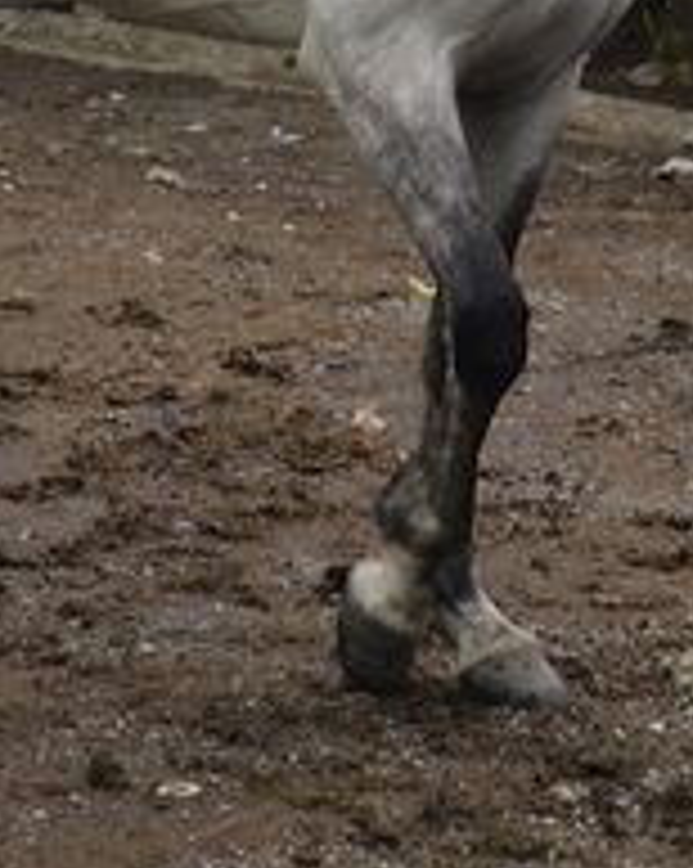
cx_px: 216
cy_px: -373
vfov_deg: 9.0
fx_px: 5392
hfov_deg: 7.3
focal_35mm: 210
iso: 200
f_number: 7.1
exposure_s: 1/200
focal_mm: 32
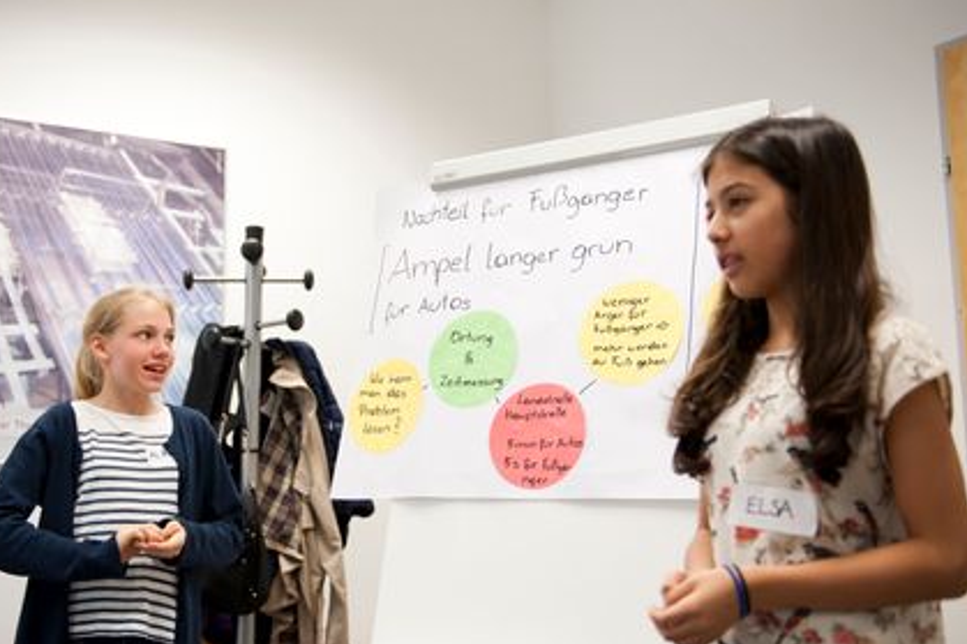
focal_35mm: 44
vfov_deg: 30.5
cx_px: 415
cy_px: 308
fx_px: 1181
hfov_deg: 44.4
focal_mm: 36
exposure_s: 1/125
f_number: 2.8
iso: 640
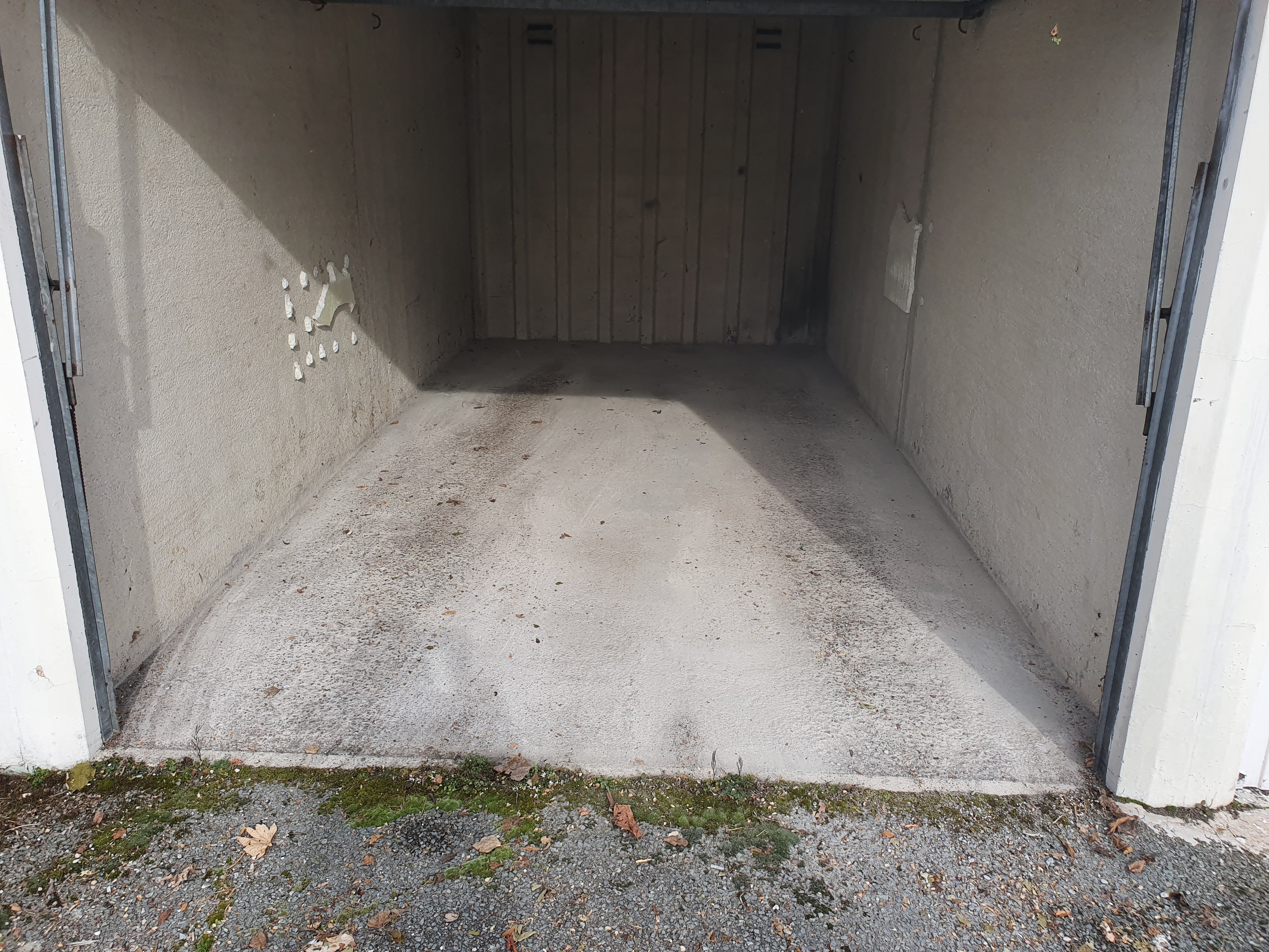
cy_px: 476
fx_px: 953
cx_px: 634
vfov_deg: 53.1
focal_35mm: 26
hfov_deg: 67.3
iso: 50
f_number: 2.4
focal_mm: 4.32
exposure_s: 1/642
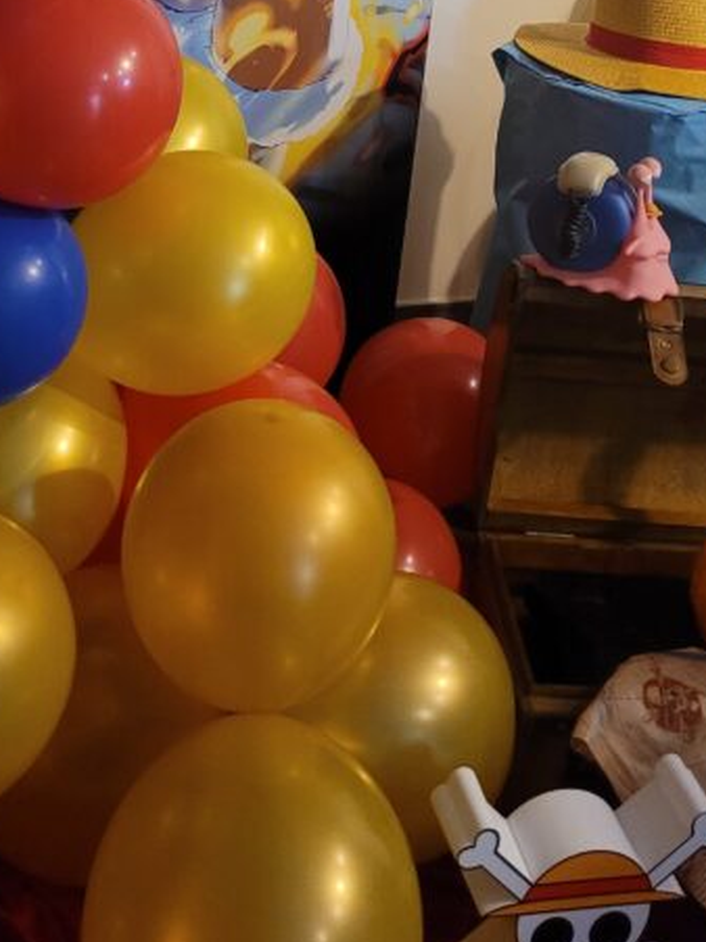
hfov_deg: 24.8
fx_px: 1605
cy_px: -48
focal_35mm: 59
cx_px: 336
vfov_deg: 30.0
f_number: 1.8
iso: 640
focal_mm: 5.4
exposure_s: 1/50
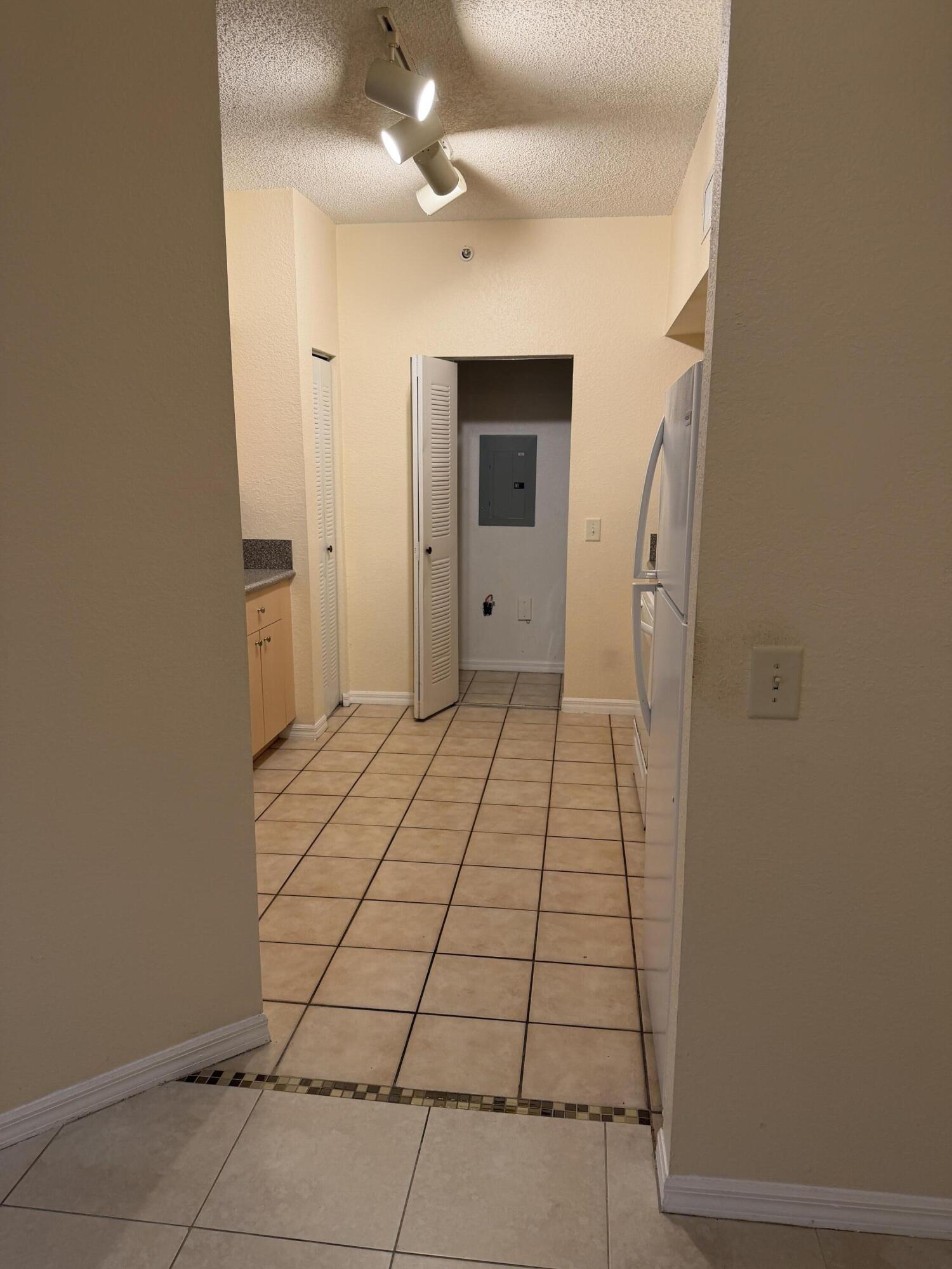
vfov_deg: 71.6
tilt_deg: -11.0
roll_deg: -0.4
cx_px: 476
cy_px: 634
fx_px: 880
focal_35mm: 24
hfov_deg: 56.8
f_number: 1.78
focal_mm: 6.76
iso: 125
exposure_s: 1/60
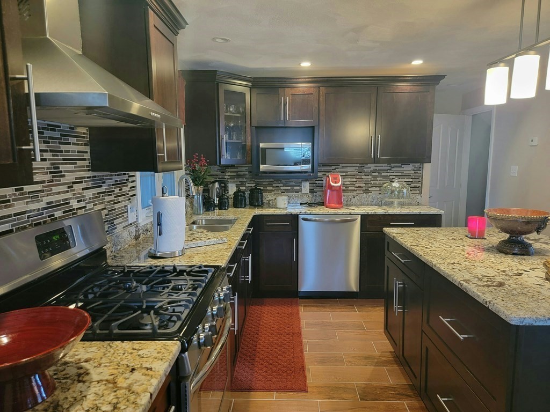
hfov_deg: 71.6
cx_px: 275
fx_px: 381
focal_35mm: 24
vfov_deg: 56.8
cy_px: 206
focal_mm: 6.7
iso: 500
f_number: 1.8
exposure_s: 1/40
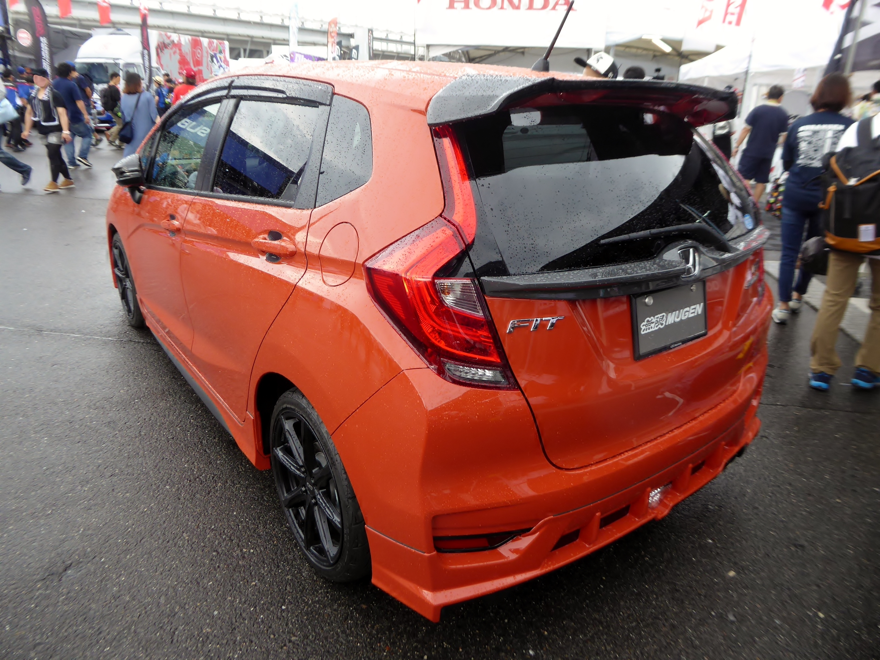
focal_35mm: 25
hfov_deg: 69.4
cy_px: 330
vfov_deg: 54.9
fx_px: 636
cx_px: 440
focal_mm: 4.3
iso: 100
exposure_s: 1/100
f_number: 3.3
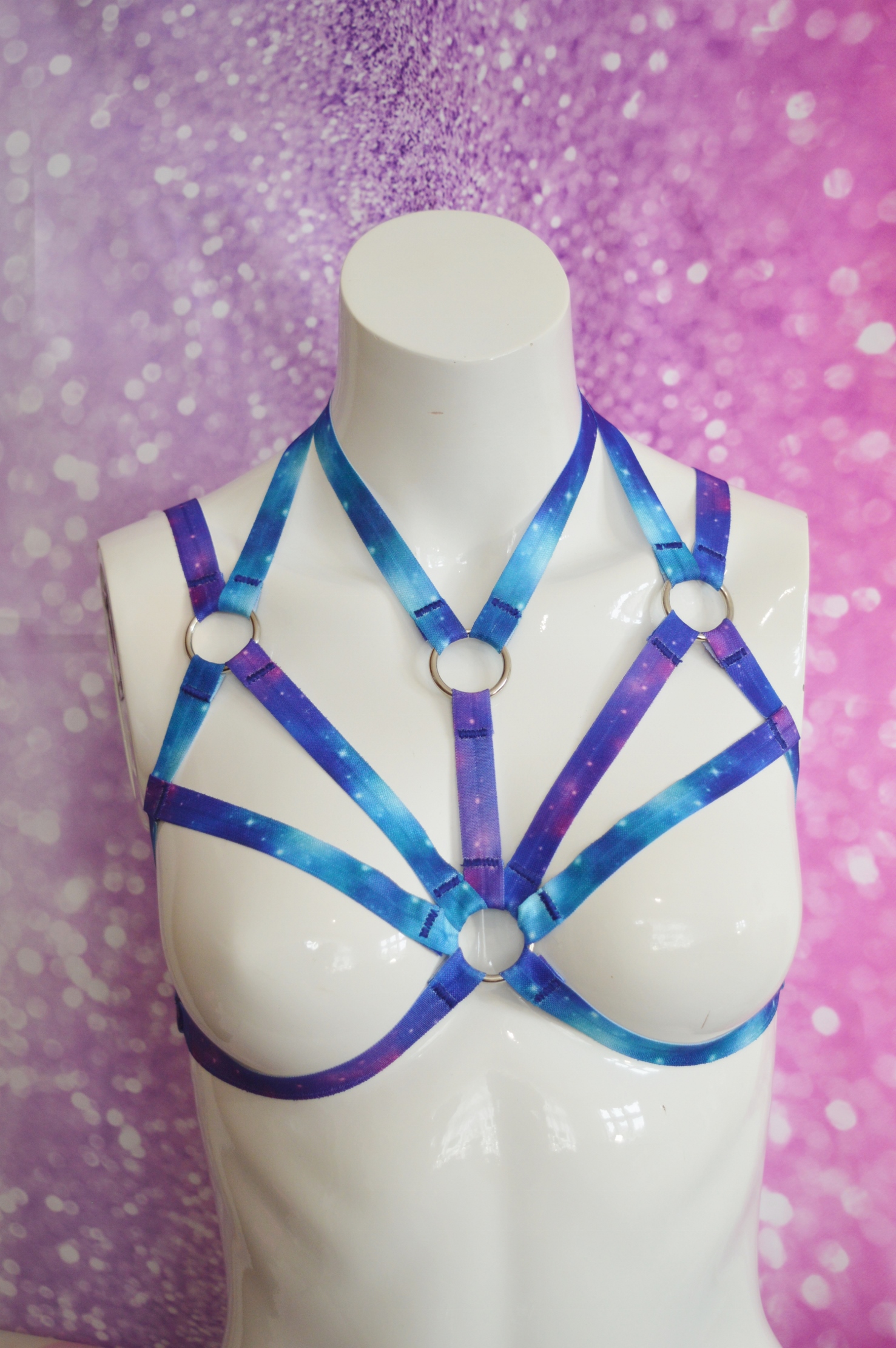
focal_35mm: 51
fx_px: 1908
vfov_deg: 38.9
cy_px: 674
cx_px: 448
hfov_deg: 26.4
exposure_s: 1/80
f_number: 4.5
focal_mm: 34
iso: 400
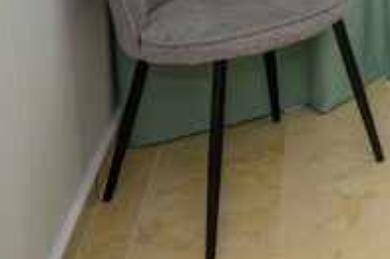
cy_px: -316
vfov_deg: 12.7
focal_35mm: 89
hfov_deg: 16.5
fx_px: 963
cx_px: 810
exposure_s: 1/250
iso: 640
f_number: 4
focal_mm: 17
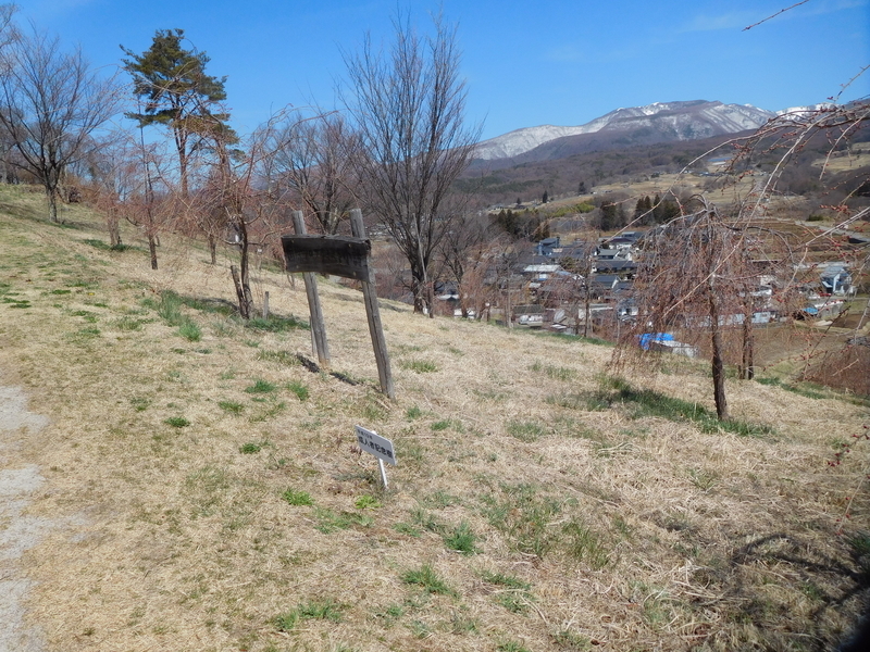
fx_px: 628
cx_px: 435
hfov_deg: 69.4
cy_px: 326
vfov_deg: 54.9
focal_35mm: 25
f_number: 6.8
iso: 125
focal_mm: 4.5
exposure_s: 1/500
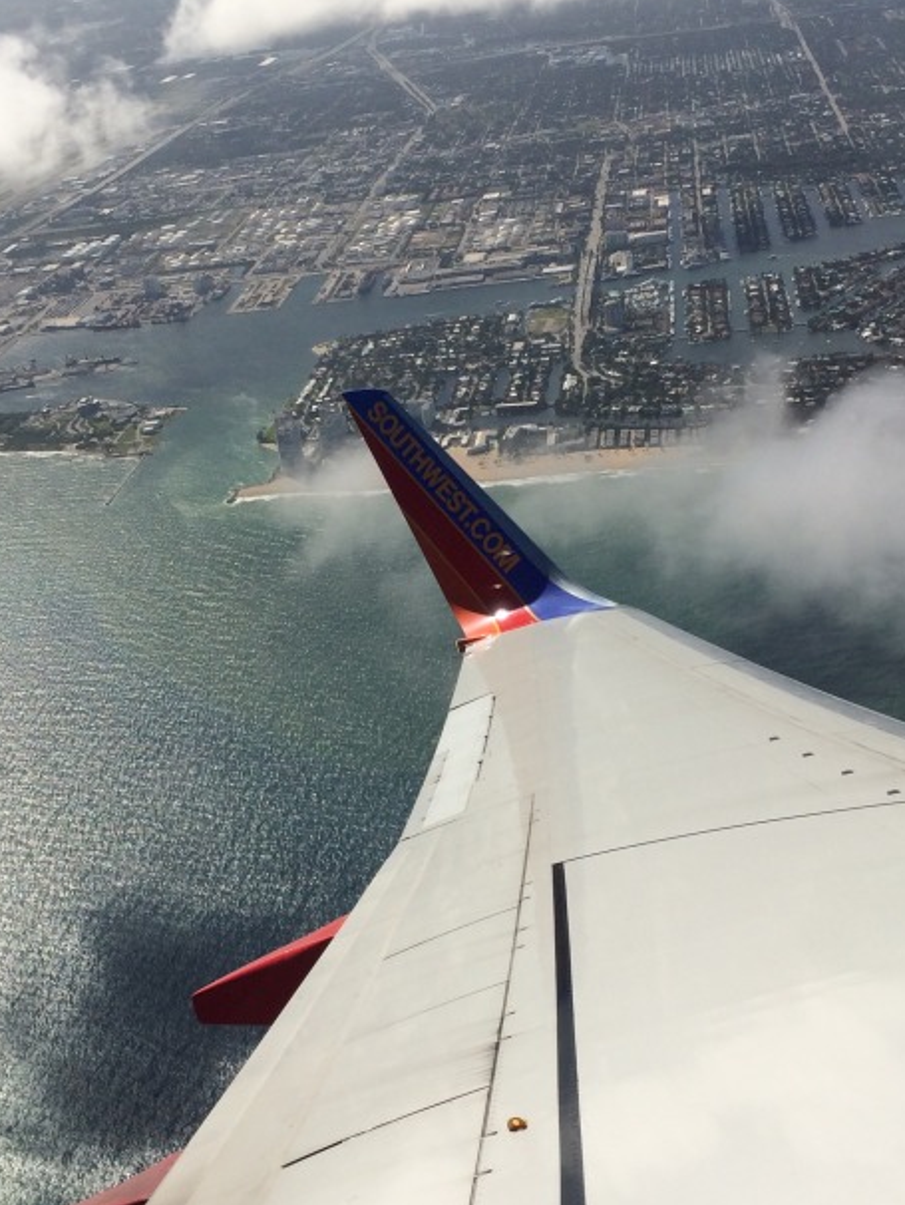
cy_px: 628
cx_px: 471
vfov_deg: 37.5
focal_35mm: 51
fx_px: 1777
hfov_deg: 28.6
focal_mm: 4.15
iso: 32
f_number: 2.2
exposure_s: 1/2933
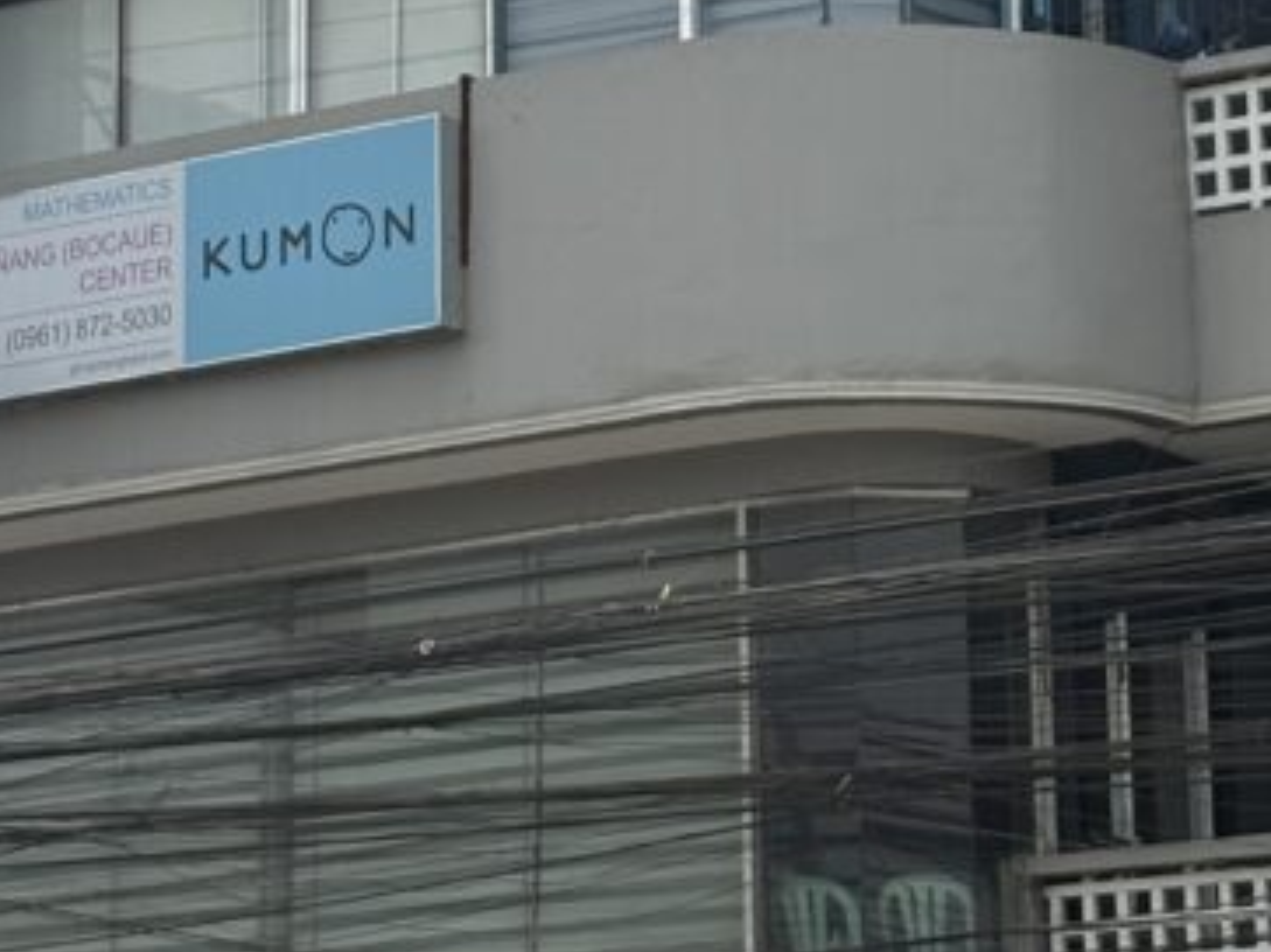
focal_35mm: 110
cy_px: 382
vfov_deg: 13.4
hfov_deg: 17.9
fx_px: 4038
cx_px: 658
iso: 25
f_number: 1.6
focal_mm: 5.96
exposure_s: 1/4630
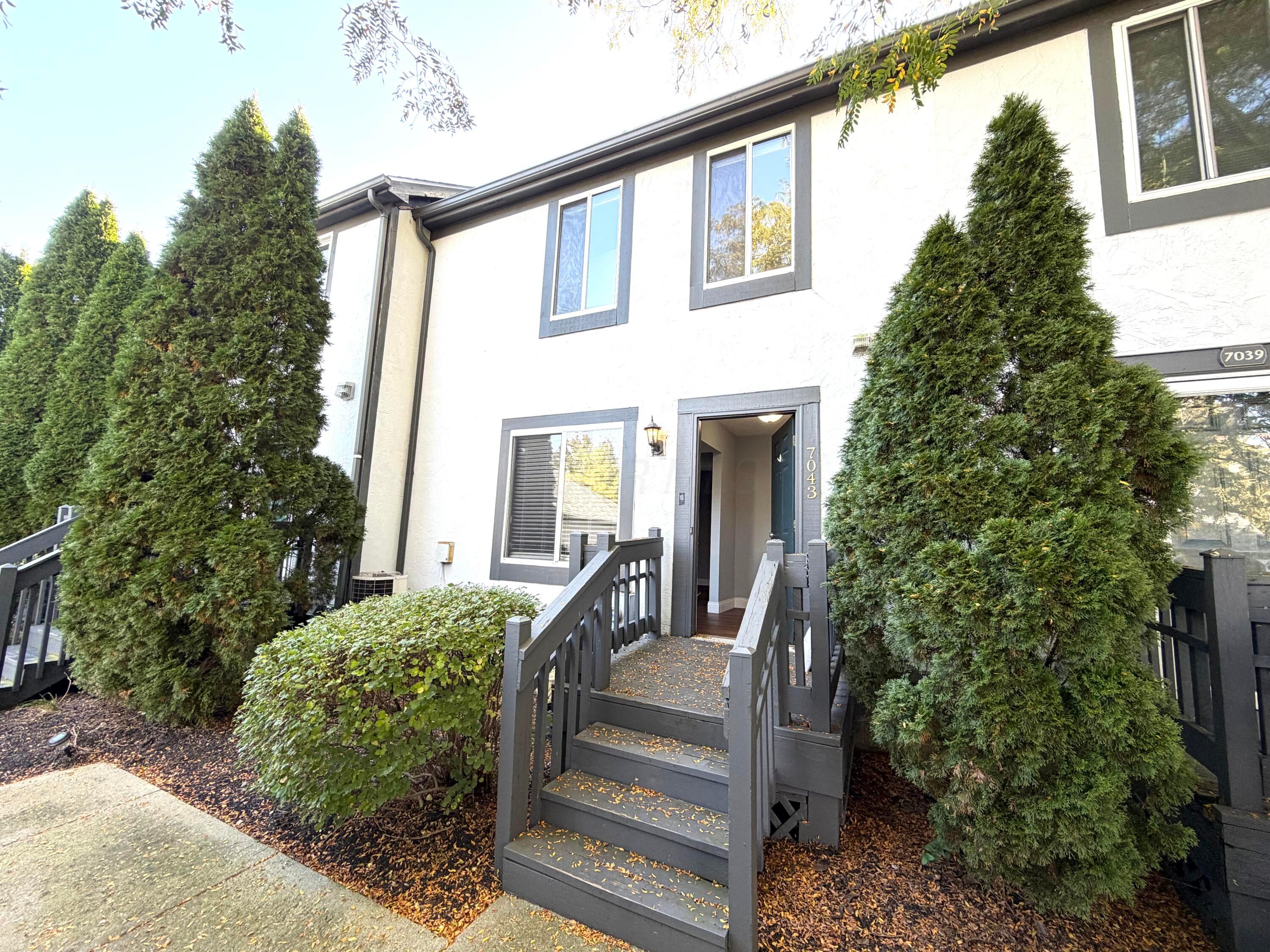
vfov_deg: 85.7
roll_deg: -1.8
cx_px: 635
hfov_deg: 102.1
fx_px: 514
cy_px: 476
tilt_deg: +8.6
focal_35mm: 14
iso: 64
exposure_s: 1/121
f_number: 2.2
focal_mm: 2.22
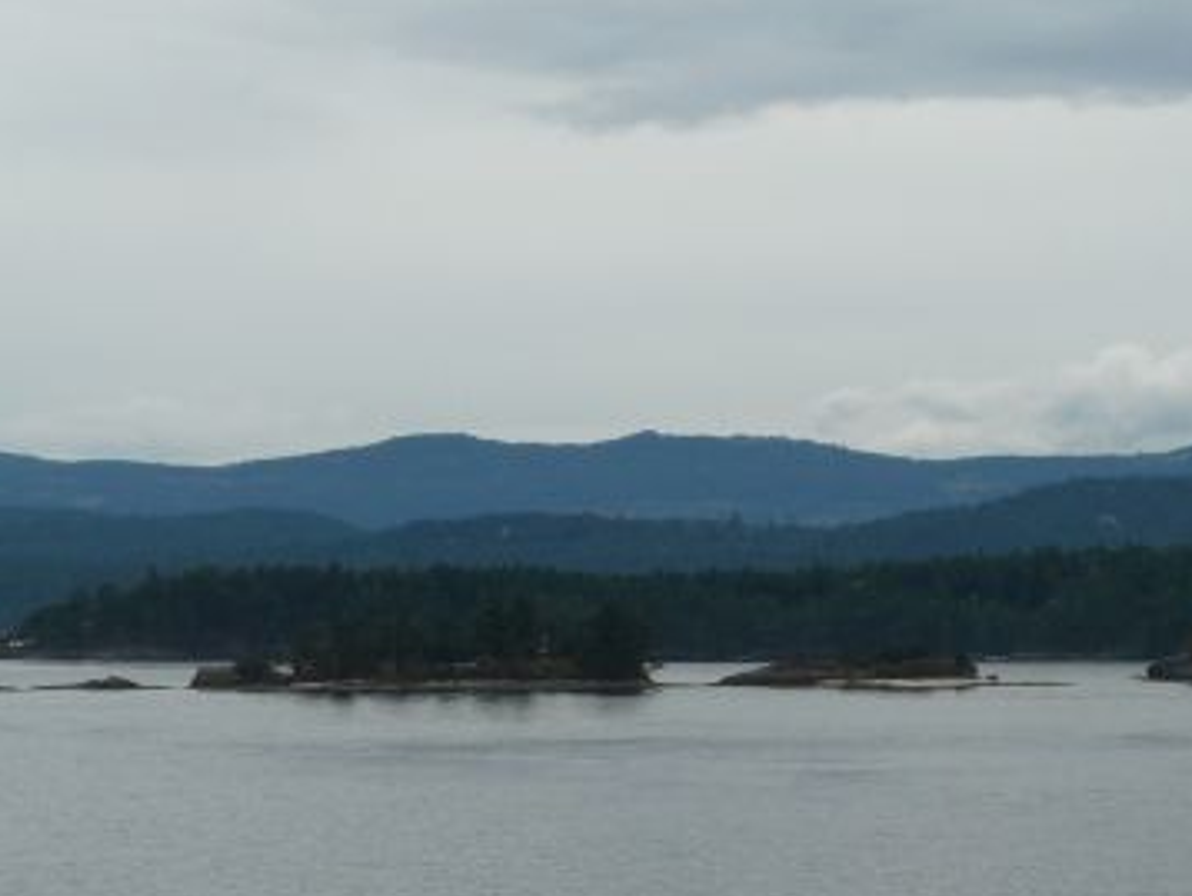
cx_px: 956
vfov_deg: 11.8
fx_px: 4307
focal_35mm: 125
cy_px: 640
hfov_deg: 15.7
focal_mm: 9.2
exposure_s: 1/500
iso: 100
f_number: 5.6
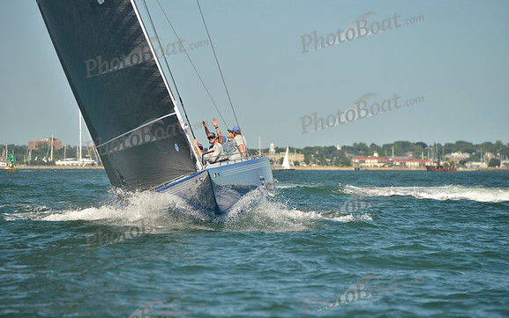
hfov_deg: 10.2
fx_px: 2845
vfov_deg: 6.4
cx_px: 255
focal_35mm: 205
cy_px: 170
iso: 280
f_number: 6.3
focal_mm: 200
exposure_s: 1/800
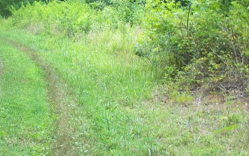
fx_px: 516
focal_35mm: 76
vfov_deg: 17.1
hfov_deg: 26.1
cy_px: 62
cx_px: 18
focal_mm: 6
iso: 50
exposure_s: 1/100
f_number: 2.8
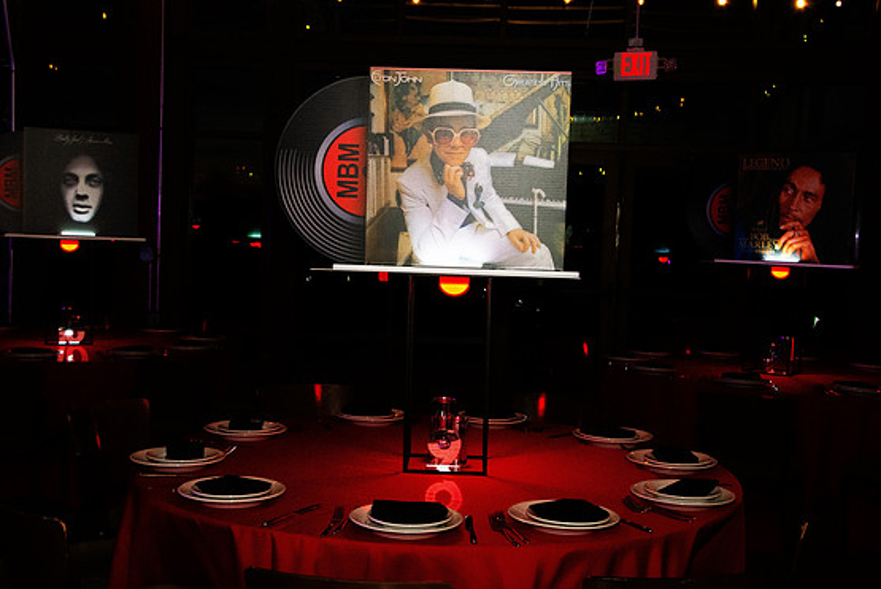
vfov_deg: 28.7
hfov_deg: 41.9
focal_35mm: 47
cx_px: 433
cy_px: 288
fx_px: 1151
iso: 4000
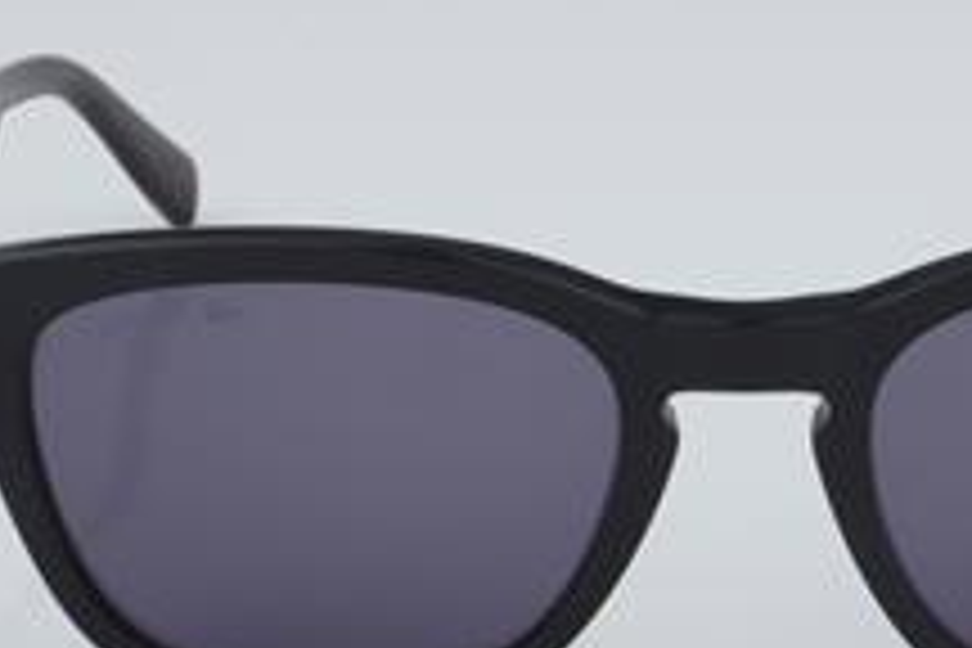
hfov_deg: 16.3
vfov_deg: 10.9
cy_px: 504
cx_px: 747
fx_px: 3373
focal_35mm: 125
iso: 100
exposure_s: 1/4
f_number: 32
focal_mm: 45
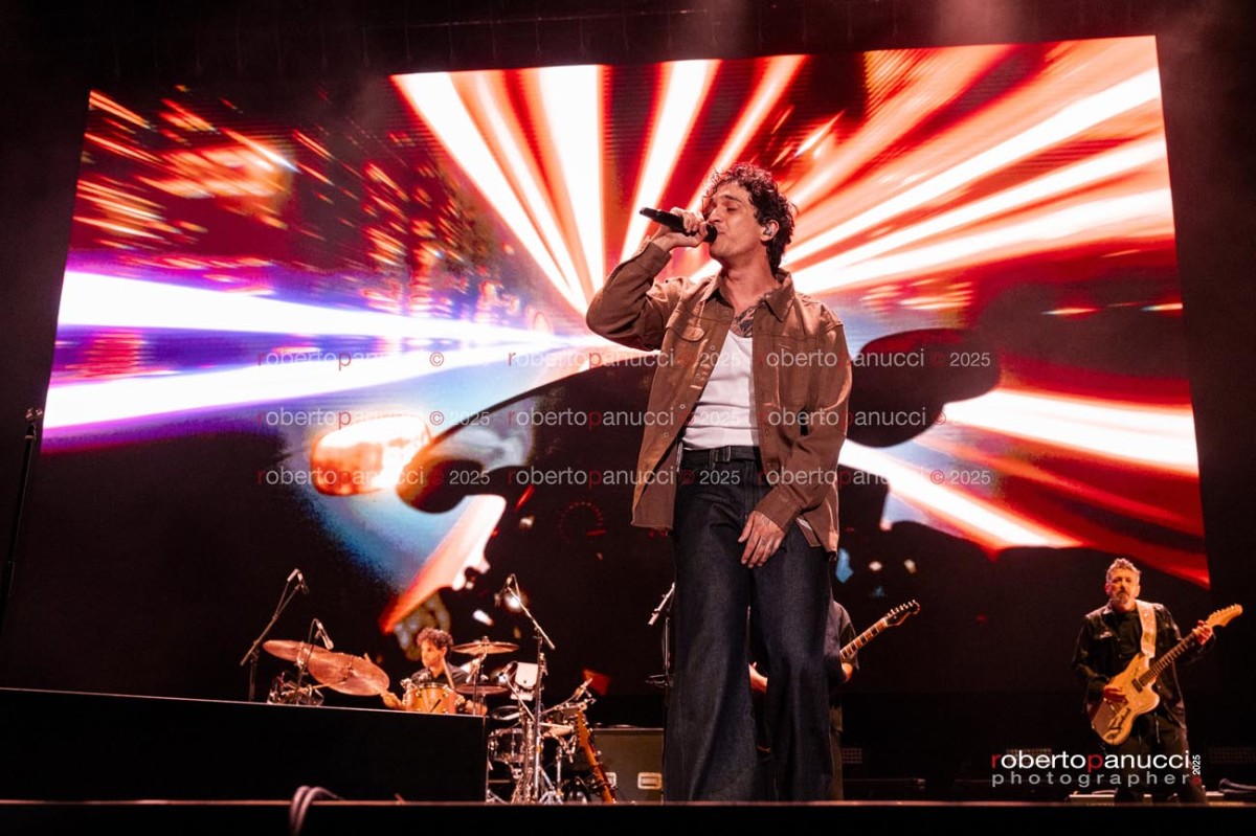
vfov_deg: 33.4
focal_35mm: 40
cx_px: 628
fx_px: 1395
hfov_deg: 48.5
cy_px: 418
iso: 3200
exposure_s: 1/250
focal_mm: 40
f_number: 5
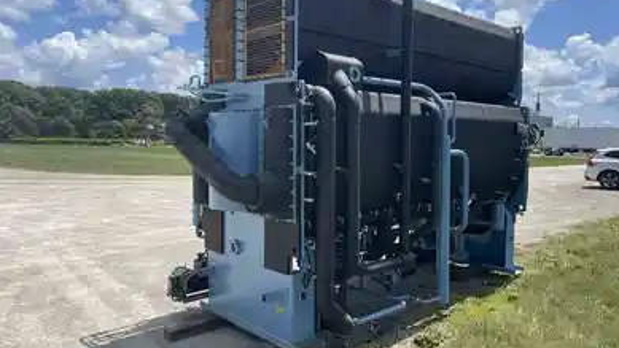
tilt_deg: -2.0
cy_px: 157
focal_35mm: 28
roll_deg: -1.5
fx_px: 460
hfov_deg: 67.9
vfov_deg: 41.5
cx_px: 317
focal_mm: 5.1
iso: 32
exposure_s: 1/3922
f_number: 1.6
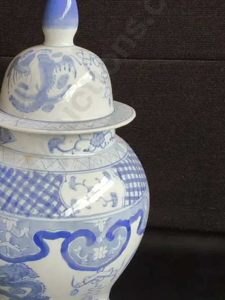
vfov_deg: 39.7
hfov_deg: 29.6
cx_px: 45
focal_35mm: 48
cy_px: 150
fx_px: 416
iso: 40
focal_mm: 2.87
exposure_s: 1/100
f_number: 2
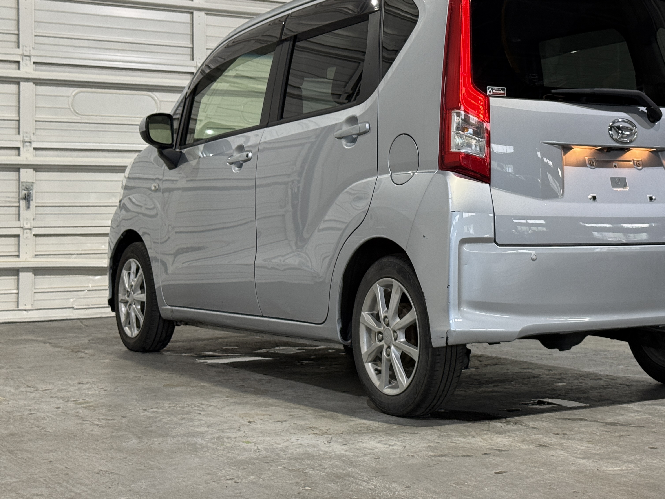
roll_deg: +0.4
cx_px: 440
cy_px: 185
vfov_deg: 22.9
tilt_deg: +1.8
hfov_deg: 30.1
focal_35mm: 64
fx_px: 1229
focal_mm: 6.76
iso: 100
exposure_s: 1/60
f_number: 1.78
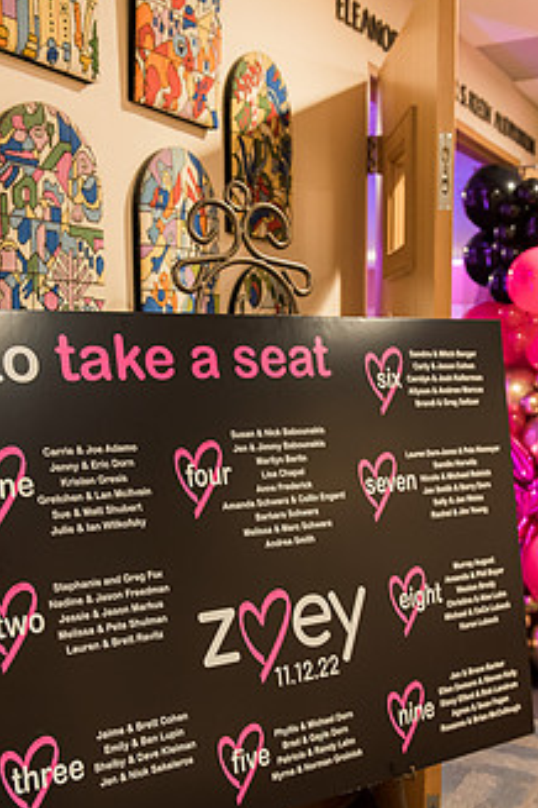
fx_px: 986
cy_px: 519
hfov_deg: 30.5
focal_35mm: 44
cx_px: 247
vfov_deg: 44.0
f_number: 3.5
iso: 2500
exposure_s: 1/20
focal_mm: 32
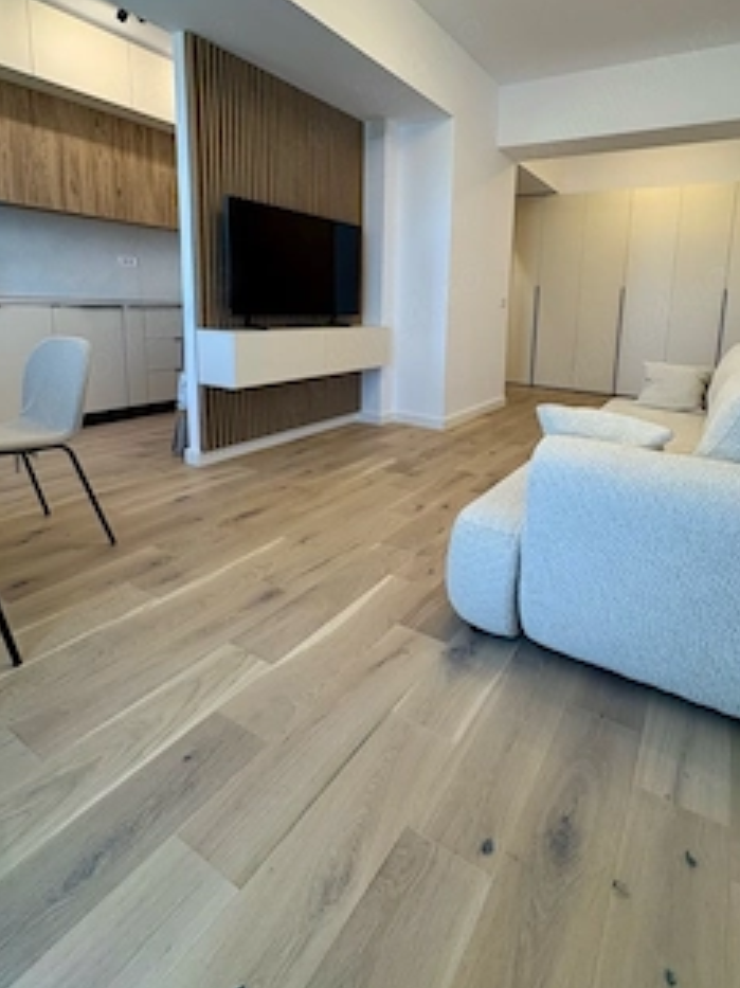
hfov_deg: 70.8
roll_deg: -2.4
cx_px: 445
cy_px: 378
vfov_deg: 86.3
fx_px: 513
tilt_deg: -8.0
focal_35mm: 18
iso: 100
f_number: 2.2
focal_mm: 2.22
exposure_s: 1/100
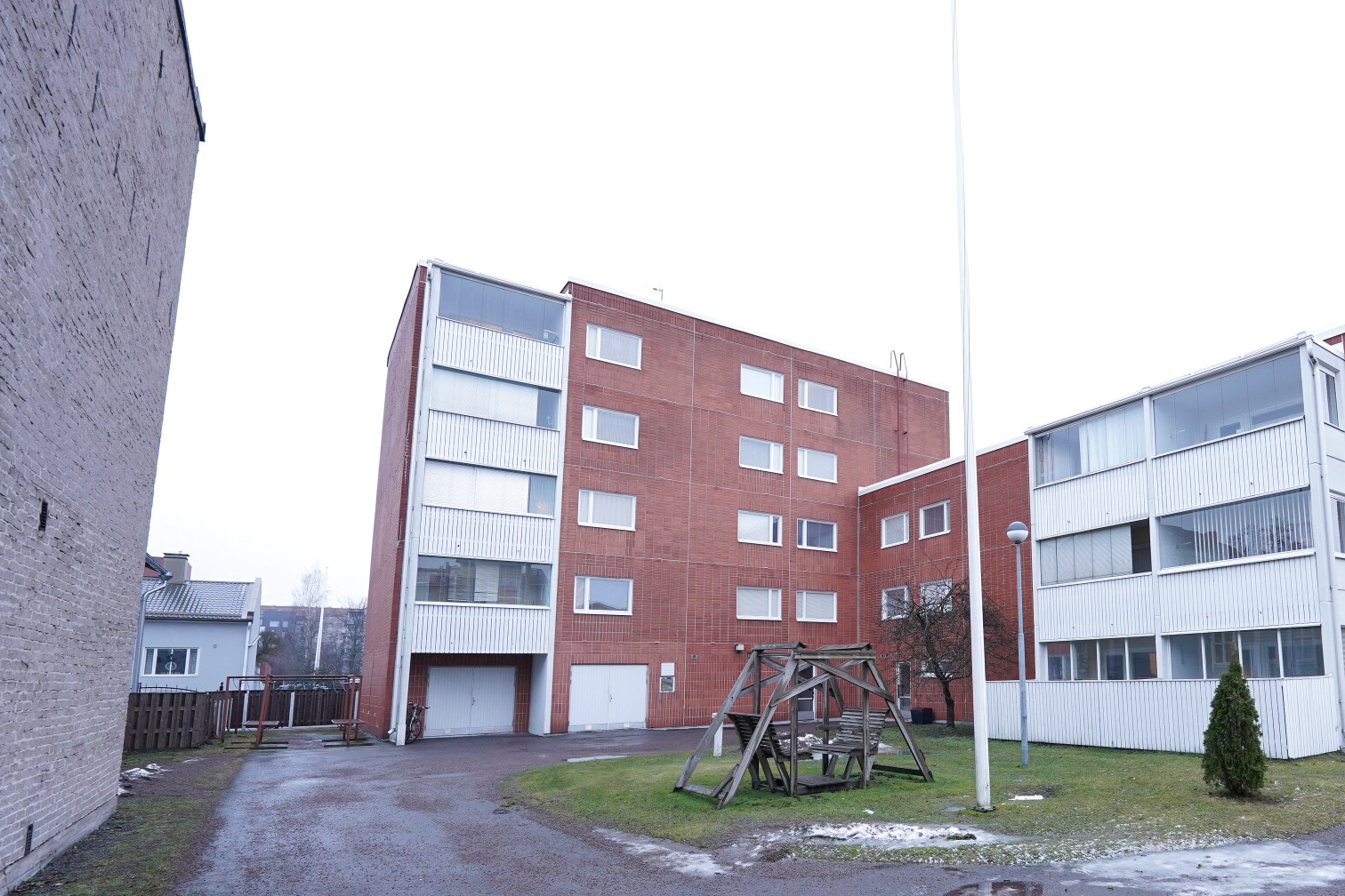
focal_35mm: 20
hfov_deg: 79.5
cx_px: 957
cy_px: 579
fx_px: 747
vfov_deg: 60.8
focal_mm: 14
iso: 1000
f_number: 6.3
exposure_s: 1/30
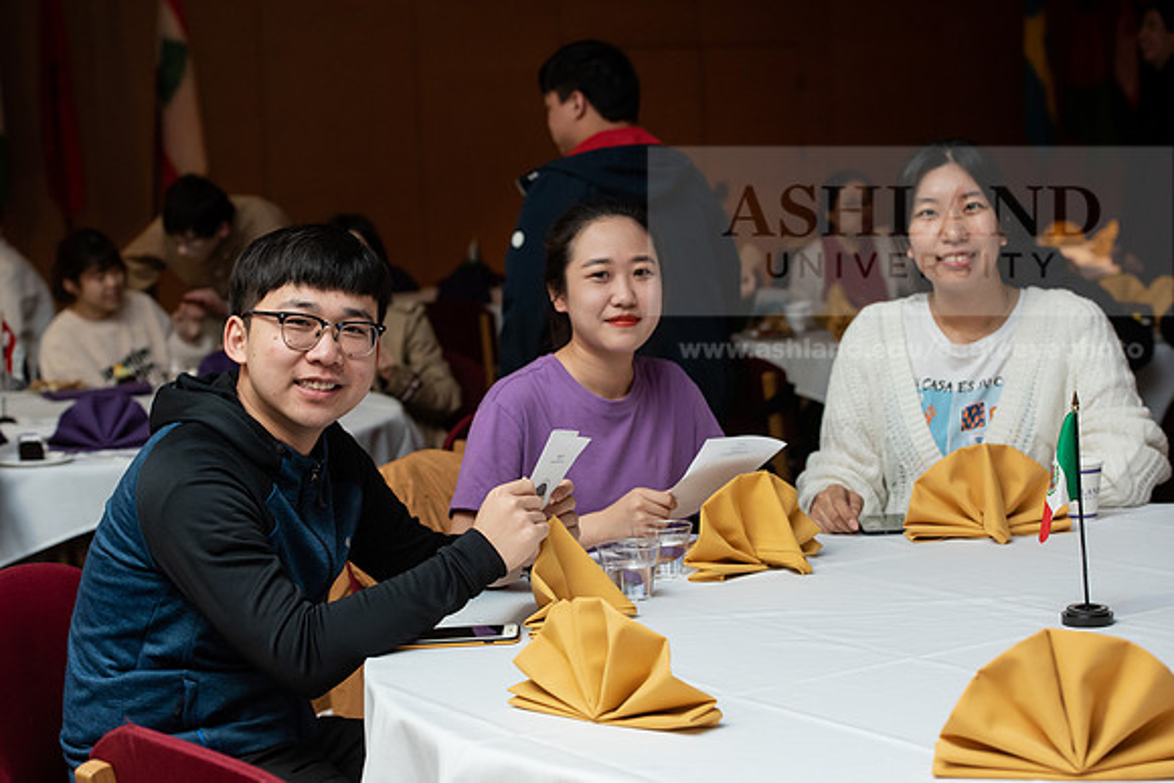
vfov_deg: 19.5
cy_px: 392
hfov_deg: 28.8
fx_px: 2283
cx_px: 587
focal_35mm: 70
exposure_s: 1/160
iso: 2000
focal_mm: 70
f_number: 5.6
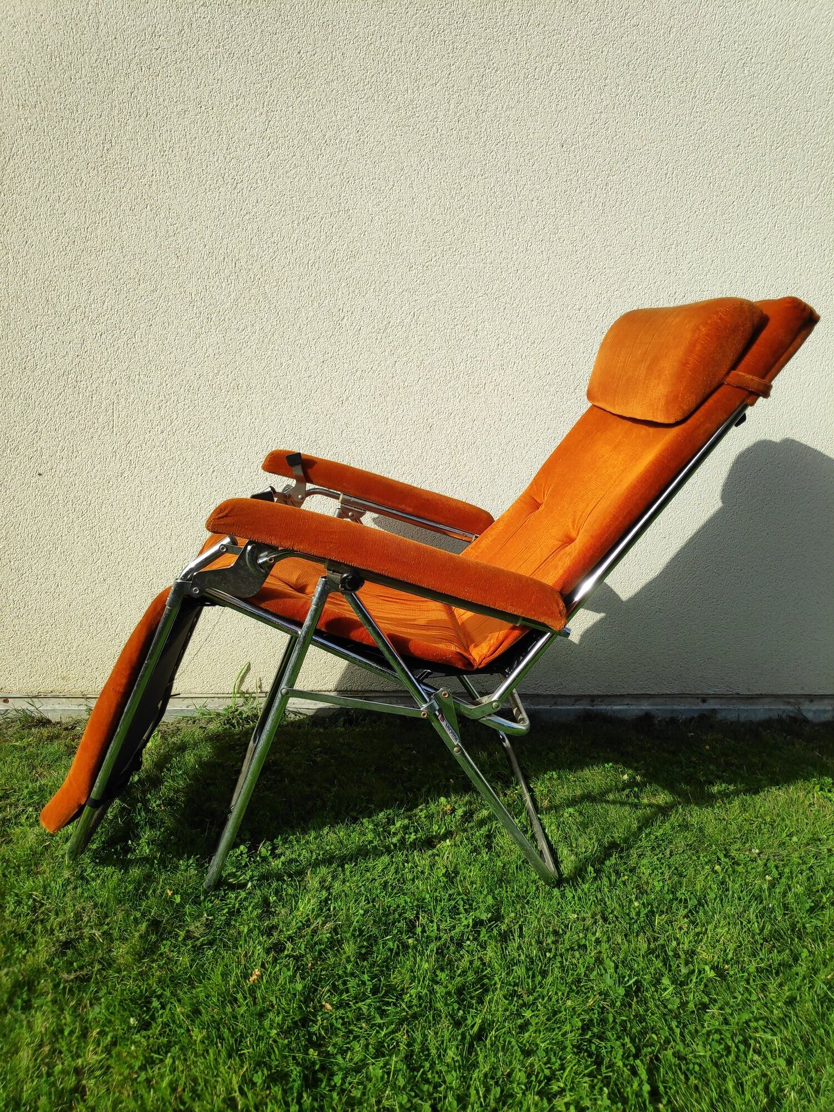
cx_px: 417
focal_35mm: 20
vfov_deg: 81.7
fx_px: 642
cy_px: 556
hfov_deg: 66.0
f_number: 1.9
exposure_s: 1/1591
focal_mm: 3.94
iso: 100
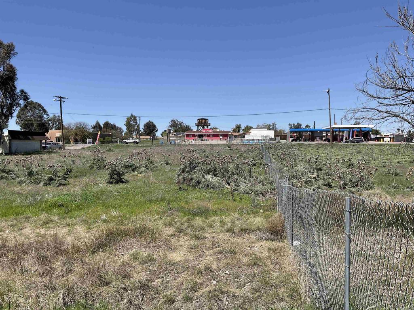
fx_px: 347
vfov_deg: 48.2
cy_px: 155
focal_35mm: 29
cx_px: 207
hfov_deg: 61.7
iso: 20
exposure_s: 1/2227
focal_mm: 3
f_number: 1.8
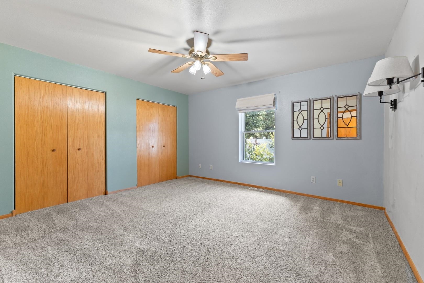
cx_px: 212
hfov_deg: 100.4
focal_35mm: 15
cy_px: 142
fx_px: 177
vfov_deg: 77.3
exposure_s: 1/30
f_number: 2.8
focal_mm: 10
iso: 1250
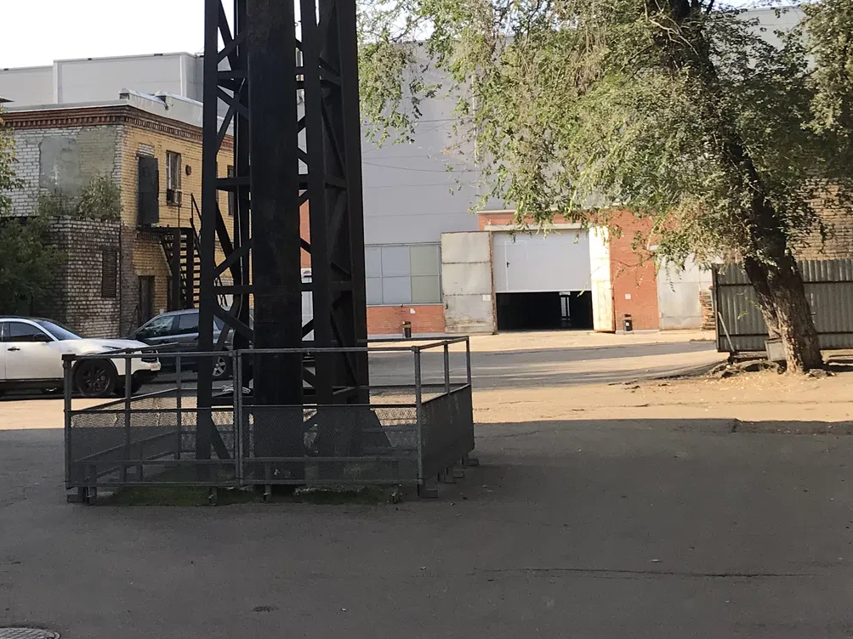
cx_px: 372
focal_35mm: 67
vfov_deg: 21.6
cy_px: 108
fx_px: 1651
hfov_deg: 28.9
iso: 20
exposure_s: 1/731
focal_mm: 3.99
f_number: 1.8
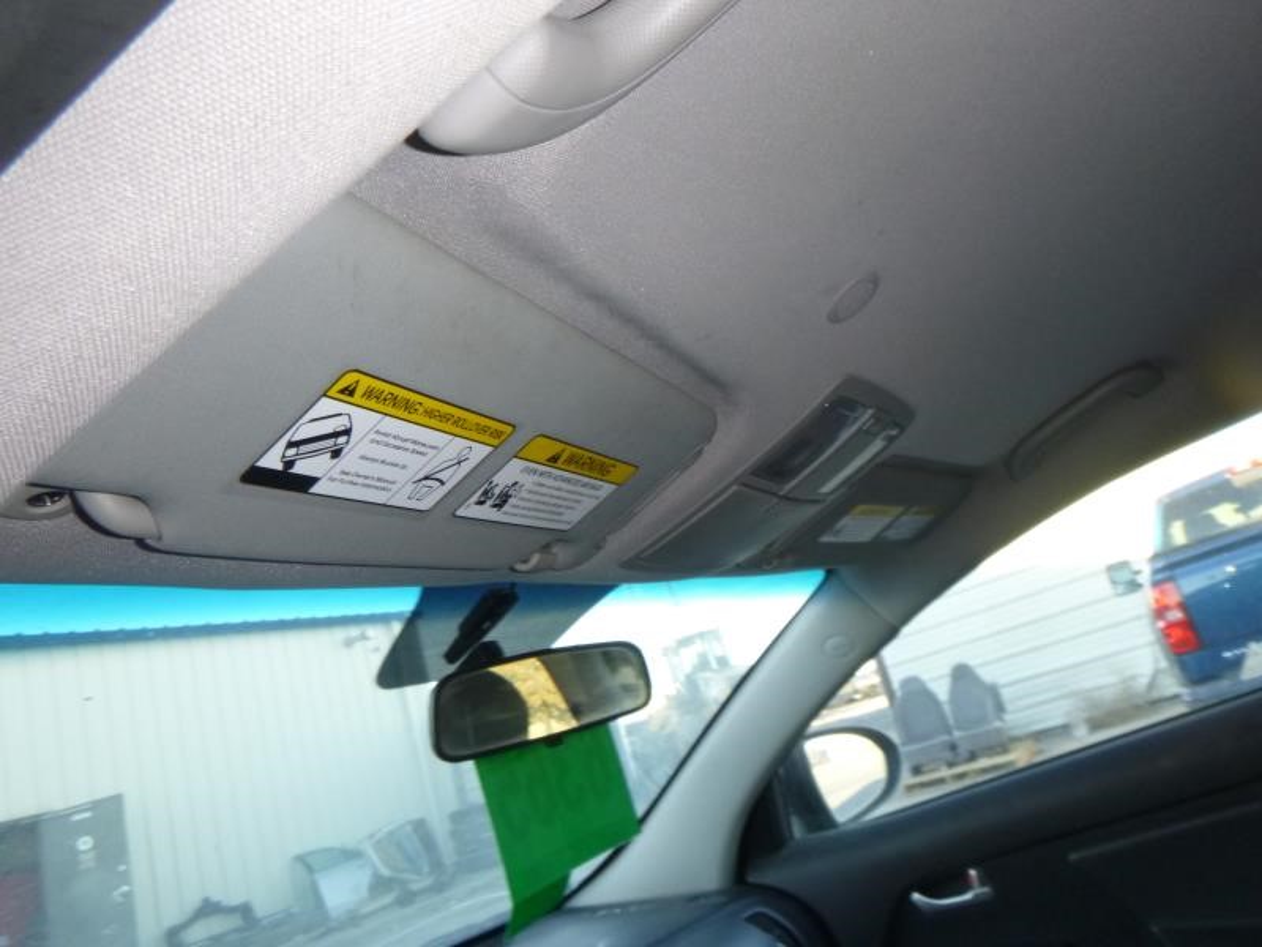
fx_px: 911
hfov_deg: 69.4
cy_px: 474
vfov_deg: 54.9
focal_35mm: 25
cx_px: 631
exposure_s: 1/60
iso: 200
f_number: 3.9
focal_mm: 4.5
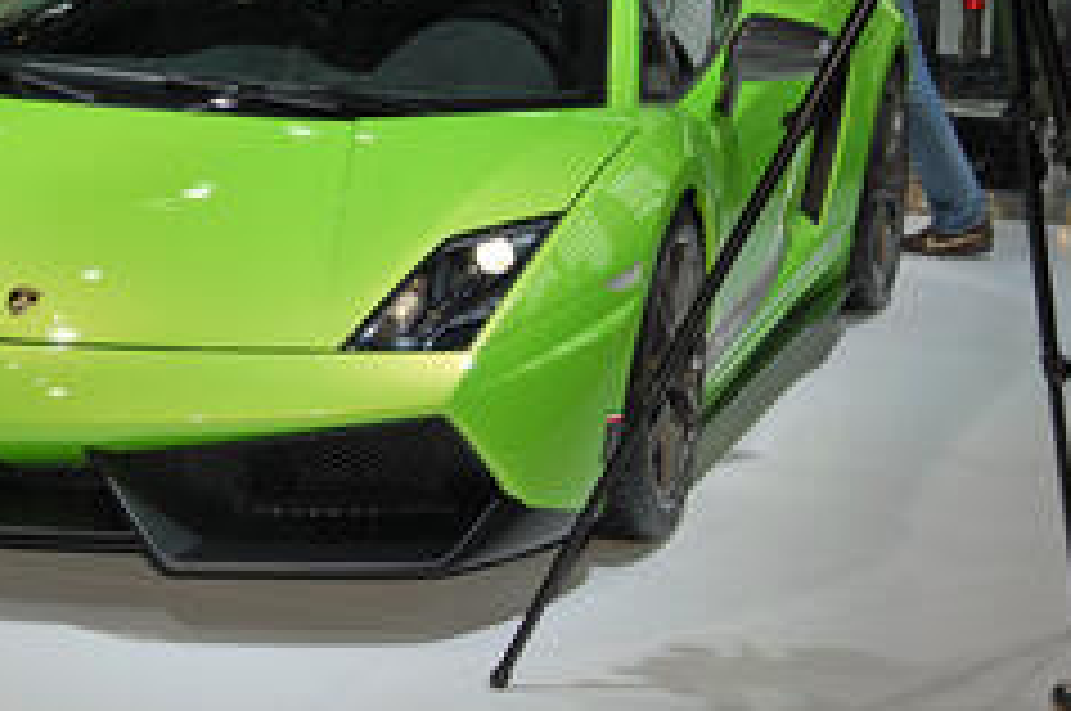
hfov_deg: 19.1
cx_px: 202
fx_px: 3149
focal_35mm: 106
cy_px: 176
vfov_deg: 12.8
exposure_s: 1/200
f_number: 7.1
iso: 200
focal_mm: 42
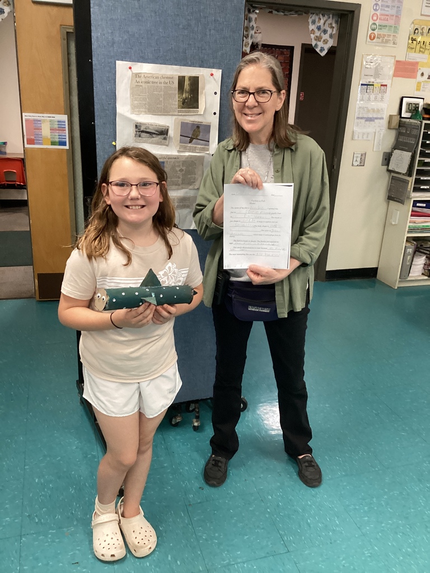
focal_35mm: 31
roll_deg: -2.0
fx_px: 513
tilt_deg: -21.5
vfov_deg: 58.4
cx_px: 215
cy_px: 286
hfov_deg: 45.4
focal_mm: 3.3
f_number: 2.4
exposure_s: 1/60
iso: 250
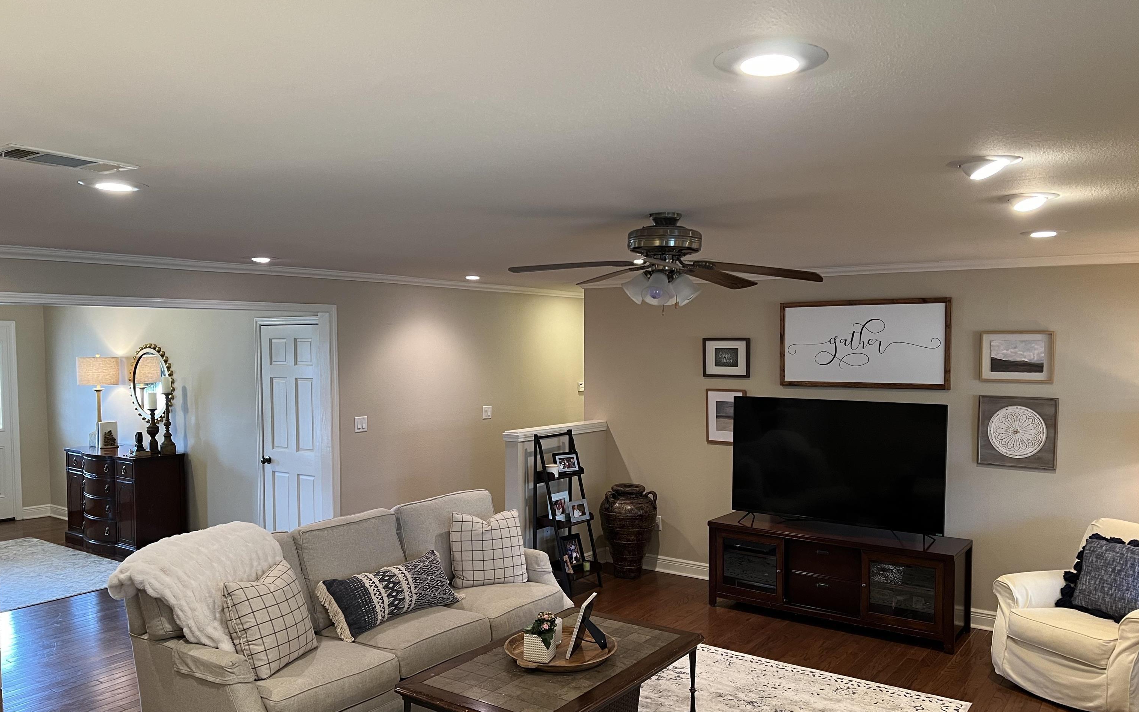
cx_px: 571
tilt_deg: -3.4
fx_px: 869
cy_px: 383
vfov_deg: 44.5
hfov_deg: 66.5
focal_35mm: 28
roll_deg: -0.1
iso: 160
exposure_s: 1/60
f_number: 1.5
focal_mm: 5.7
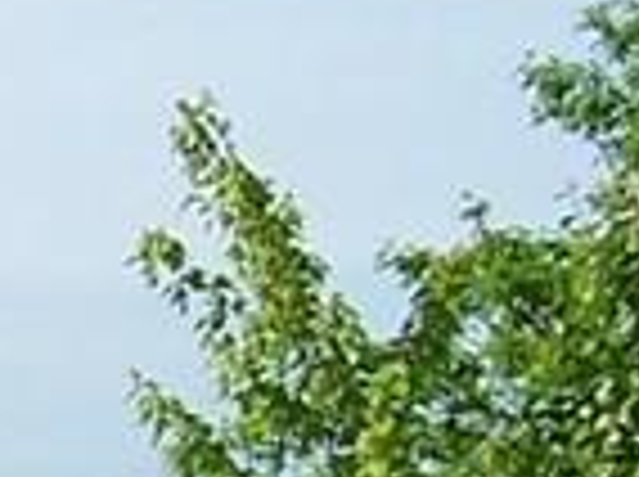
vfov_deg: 6.1
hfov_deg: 7.2
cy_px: 868
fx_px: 4386
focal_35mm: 238
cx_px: -1390
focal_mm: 5.5
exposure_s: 1/750
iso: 80
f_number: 4
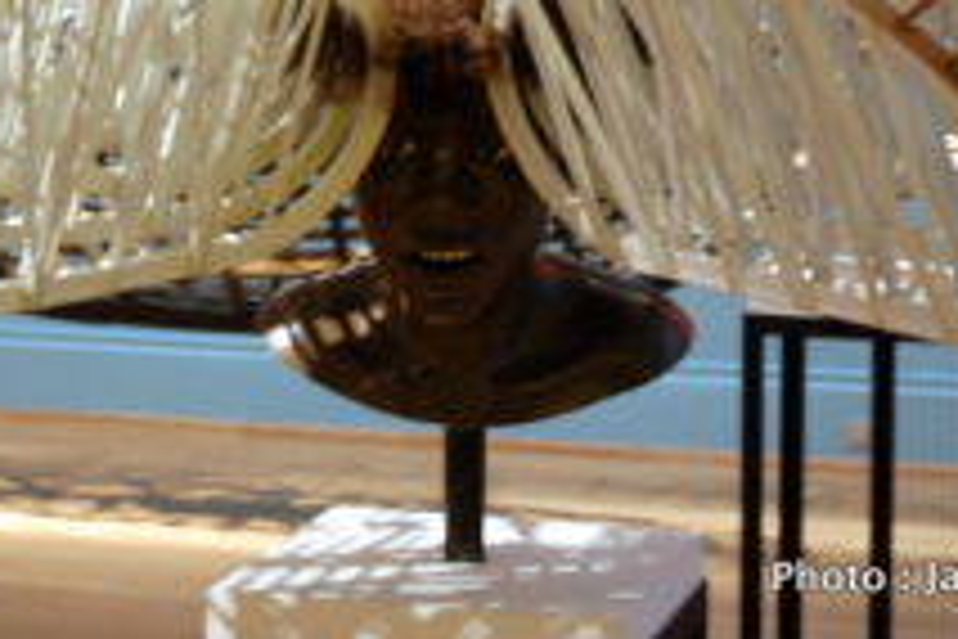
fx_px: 3193
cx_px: 436
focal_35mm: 120
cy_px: -110
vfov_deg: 11.2
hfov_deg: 17.1
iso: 800
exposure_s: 1/5
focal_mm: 34
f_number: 4.2
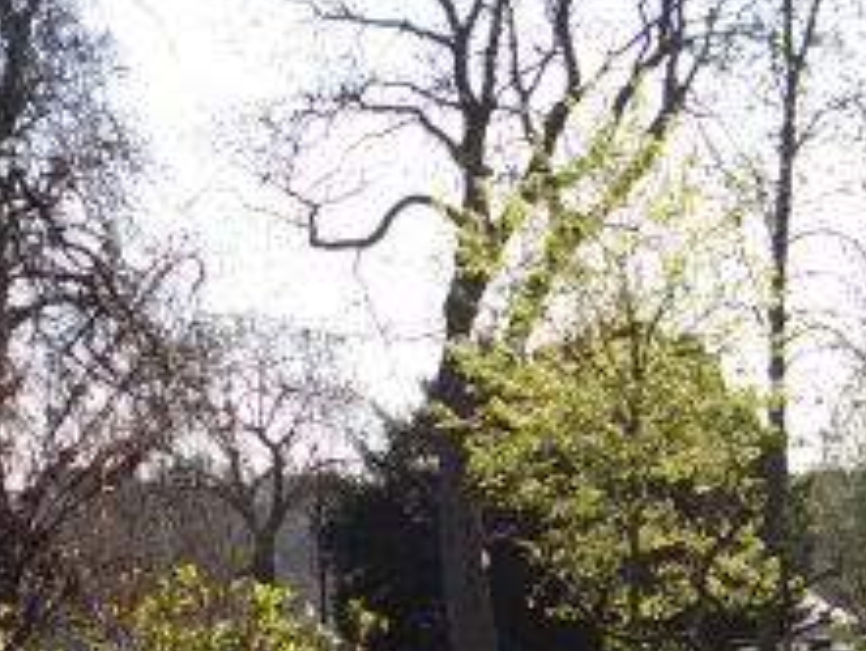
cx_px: 368
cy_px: 722
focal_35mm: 113
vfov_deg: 12.9
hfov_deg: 17.4
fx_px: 2828
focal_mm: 8
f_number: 4.8
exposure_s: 1/320
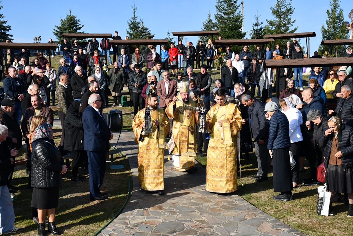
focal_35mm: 63
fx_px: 618
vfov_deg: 21.6
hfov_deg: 31.9
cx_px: 176
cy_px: 118
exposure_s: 1/250
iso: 100
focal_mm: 42
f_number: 9
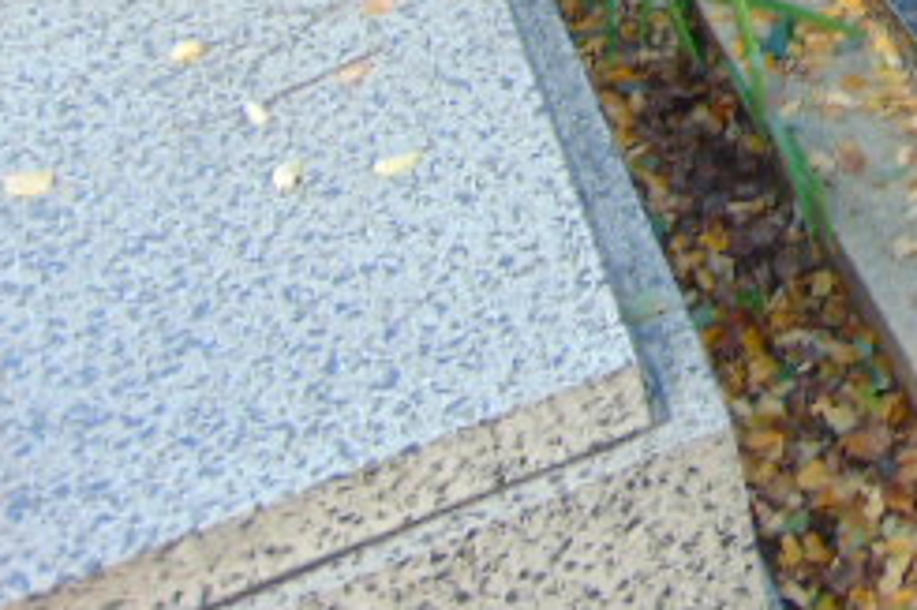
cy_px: -284
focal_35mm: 68
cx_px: 1172
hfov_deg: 25.7
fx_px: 1731
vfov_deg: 18.0
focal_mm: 4.5
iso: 80
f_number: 3
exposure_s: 1/50
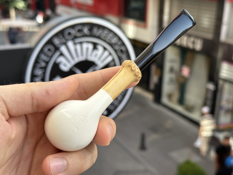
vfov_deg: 30.3
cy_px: 88
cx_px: 116
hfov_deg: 39.7
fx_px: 323
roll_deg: -0.8
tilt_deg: -17.2
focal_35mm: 48
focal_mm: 6.86
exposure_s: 1/685
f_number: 1.78
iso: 64
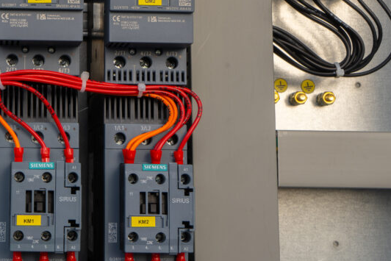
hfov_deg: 26.0
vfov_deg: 18.1
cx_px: 34
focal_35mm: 75
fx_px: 815
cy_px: 67
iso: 160
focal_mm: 39
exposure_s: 1/60
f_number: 14
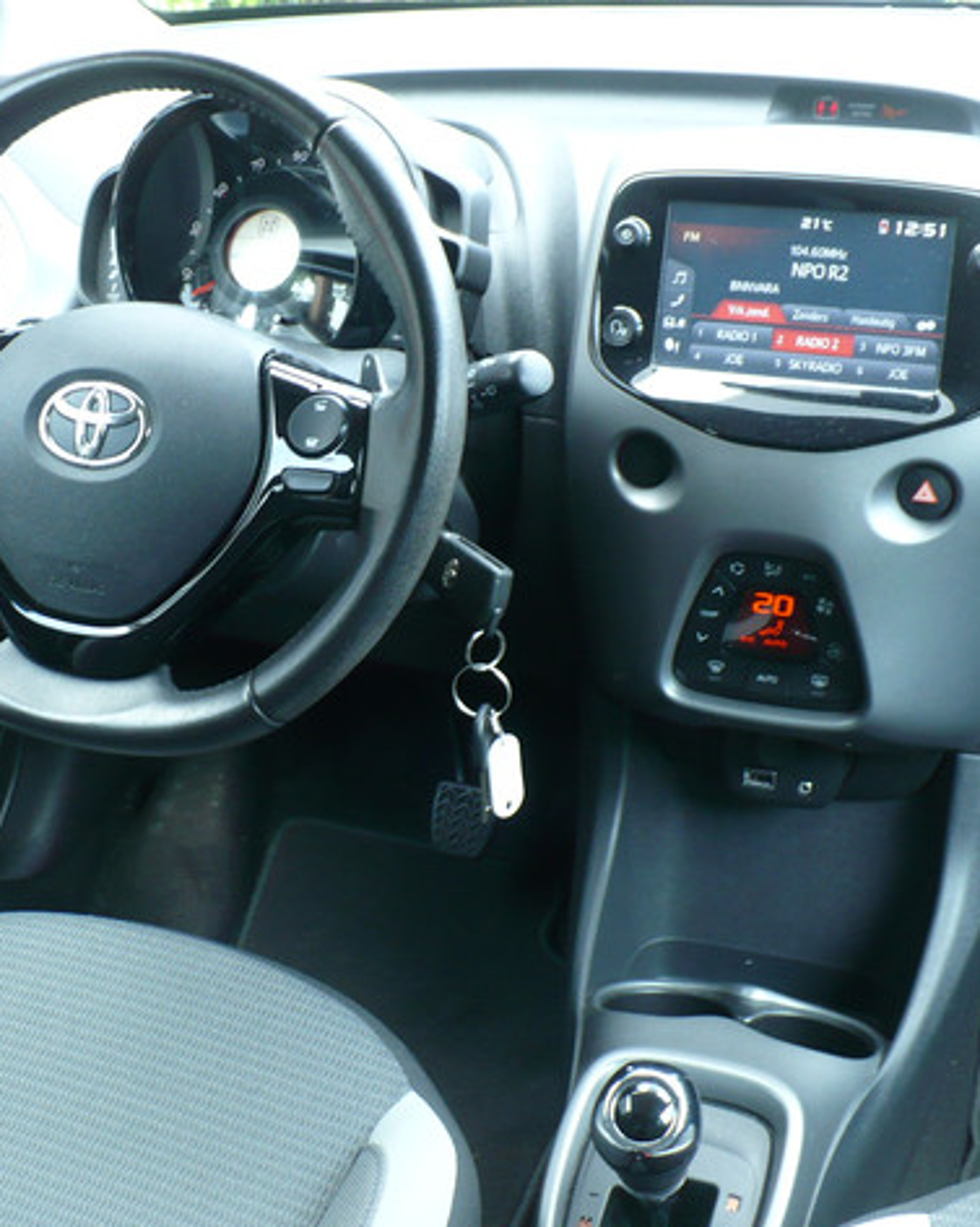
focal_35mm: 49
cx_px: 322
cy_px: 621
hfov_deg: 30.6
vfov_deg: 38.1
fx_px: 1778
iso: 125
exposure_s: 1/30
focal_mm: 6.1
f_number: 2.8
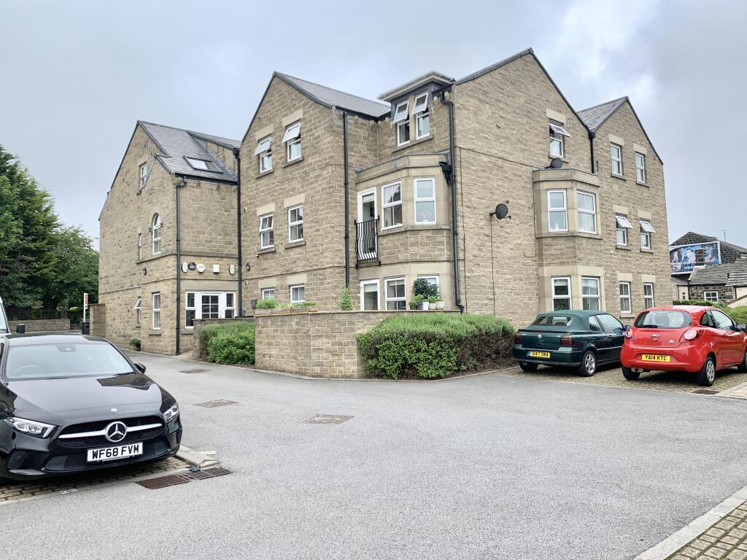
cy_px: 280
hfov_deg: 67.3
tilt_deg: +5.6
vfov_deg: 53.1
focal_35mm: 26
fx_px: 561
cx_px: 374
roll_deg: +0.8
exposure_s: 1/842
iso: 25
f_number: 1.8
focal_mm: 4.25
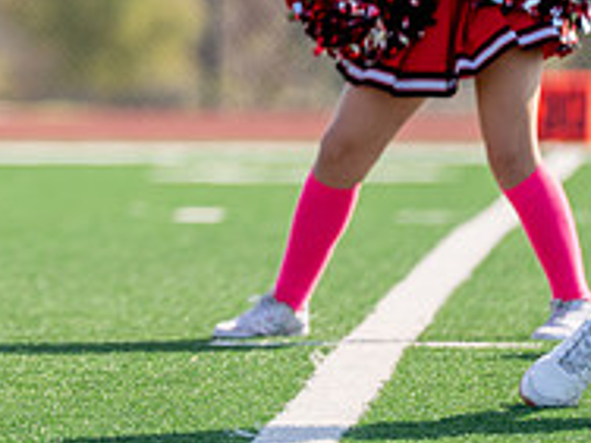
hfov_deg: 3.1
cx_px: -182
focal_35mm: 634
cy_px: -182
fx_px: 10824
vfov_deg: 2.3
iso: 100
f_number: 2.8
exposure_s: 1/1250
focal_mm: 200
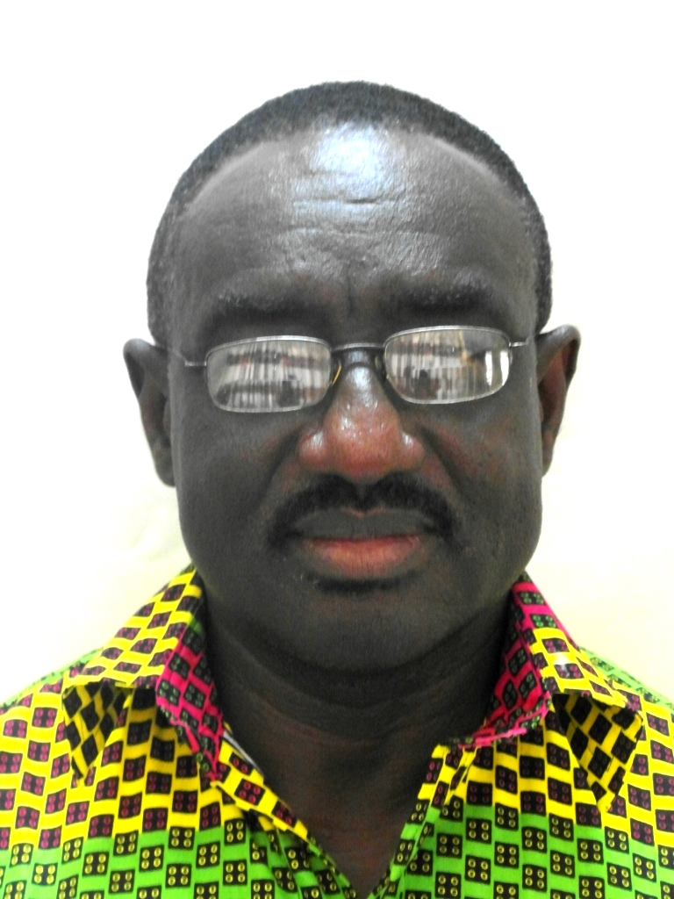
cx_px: 337
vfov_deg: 17.3
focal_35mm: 114
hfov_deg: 13.0
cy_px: 450
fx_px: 2960
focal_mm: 20.3
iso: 800
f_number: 4
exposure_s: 1/10
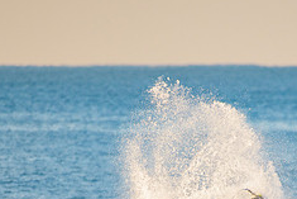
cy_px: 239
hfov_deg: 1.7
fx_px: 10178
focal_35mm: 1233
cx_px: 231
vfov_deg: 1.1
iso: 640
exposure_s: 1/1250
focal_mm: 500
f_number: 5.6
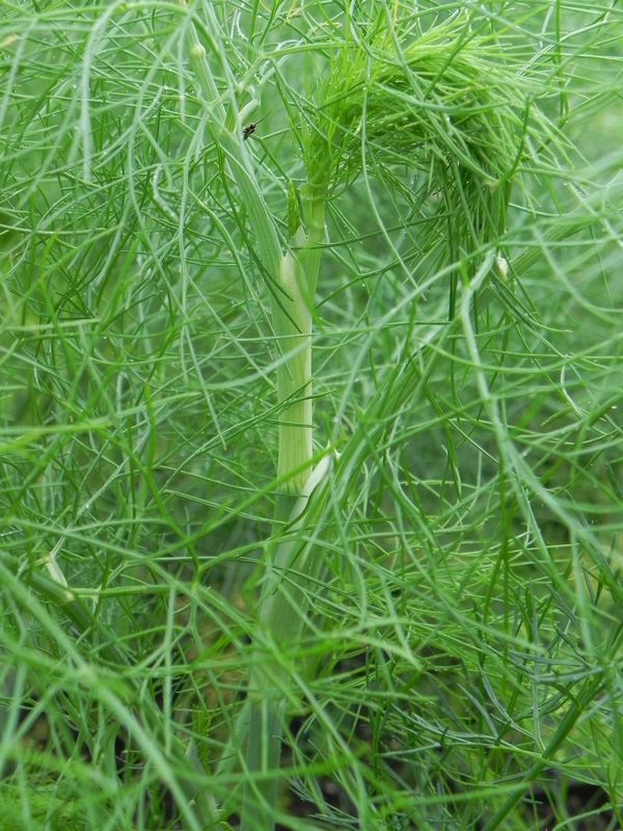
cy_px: 416
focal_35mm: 75
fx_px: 1800
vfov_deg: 26.0
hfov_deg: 19.6
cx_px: 312
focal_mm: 13.4
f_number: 4
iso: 160
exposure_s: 1/125
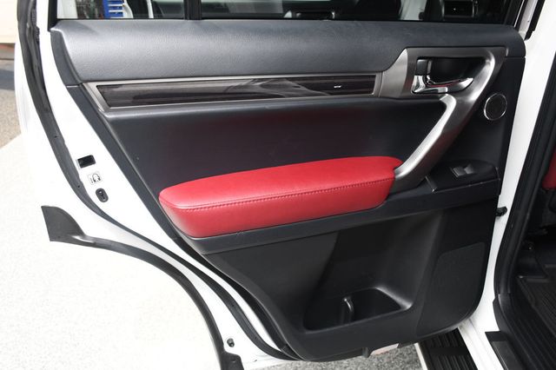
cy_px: 185
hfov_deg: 57.2
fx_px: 509
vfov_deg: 39.9
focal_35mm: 33
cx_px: 278
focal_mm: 22
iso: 100
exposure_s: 1/160
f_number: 5
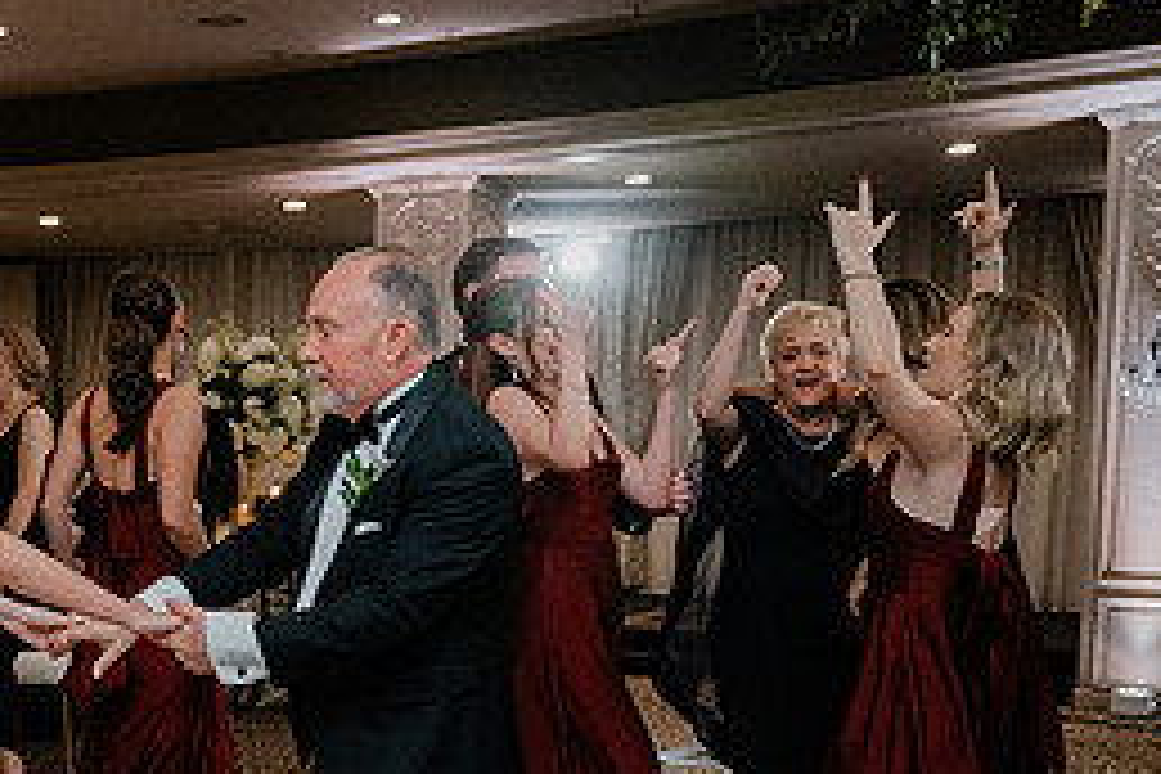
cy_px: 646
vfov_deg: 24.6
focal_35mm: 54
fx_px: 1741
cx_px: 81
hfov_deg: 34.5
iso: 2500
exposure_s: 1/160
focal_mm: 24
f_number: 2.8
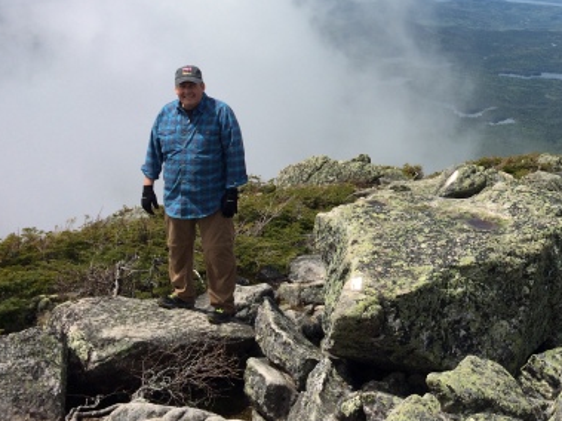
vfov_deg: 29.0
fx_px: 795
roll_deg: -5.5
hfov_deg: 37.2
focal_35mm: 49
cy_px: 80
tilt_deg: -10.9
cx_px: 467
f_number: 2.2
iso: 32
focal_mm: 4.15
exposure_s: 1/3731
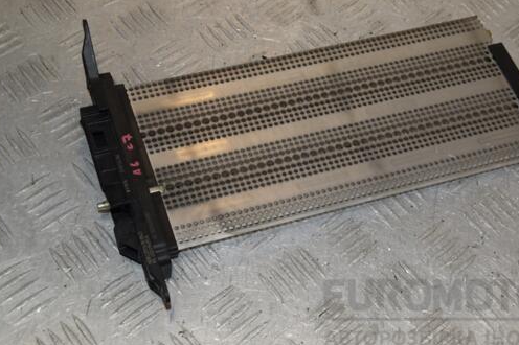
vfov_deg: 19.7
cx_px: 304
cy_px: 156
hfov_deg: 29.2
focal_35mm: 69
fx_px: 994
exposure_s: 1/200
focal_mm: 38
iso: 800
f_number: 10
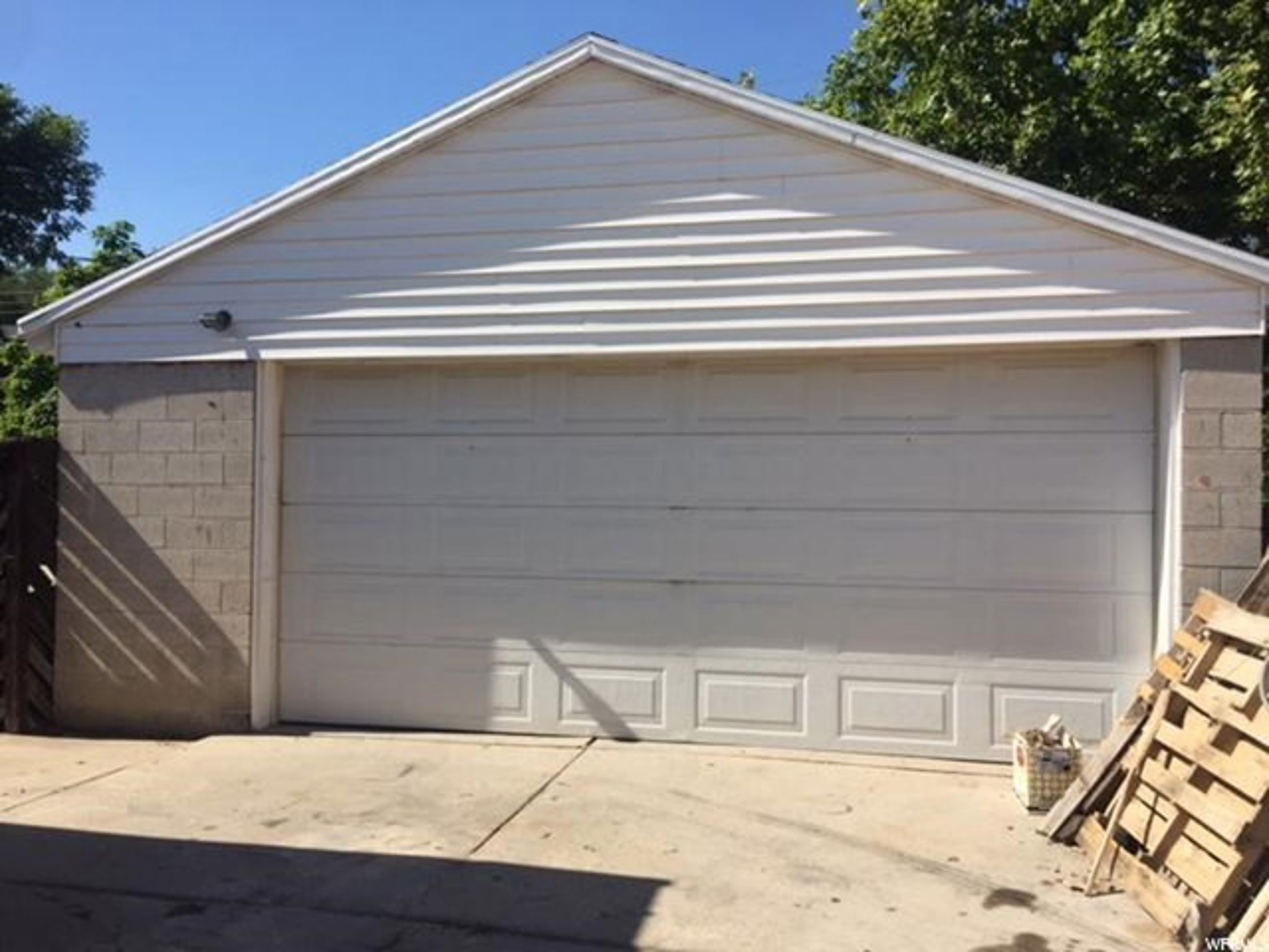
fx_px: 1063
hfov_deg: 61.7
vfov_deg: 48.2
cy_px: 476
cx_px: 634
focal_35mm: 29
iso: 32
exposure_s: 1/2198
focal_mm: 4.15
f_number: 2.2
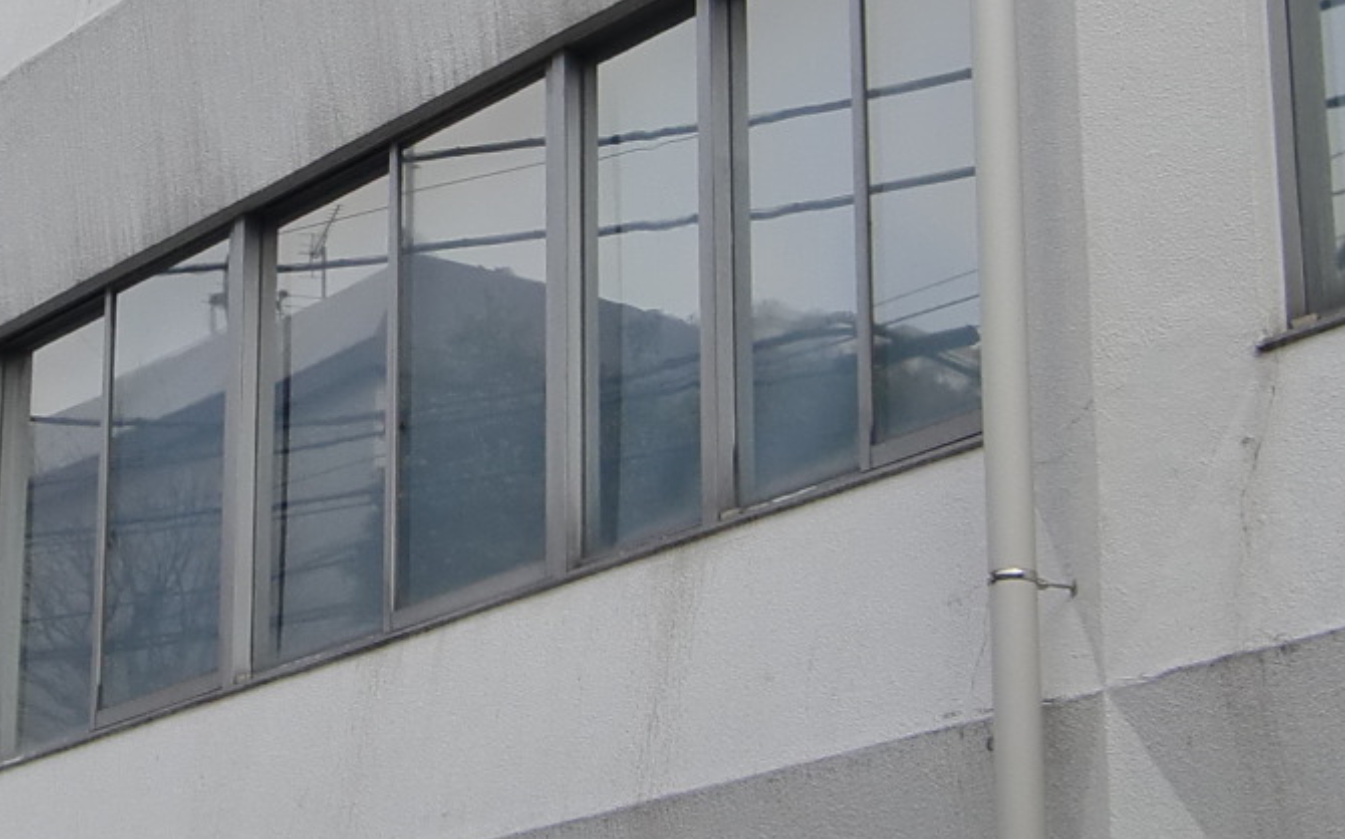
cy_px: 249
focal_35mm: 107
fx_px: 3920
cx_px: 291
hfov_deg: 19.3
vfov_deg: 12.2
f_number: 7.2
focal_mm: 5.8
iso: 64
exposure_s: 1/200
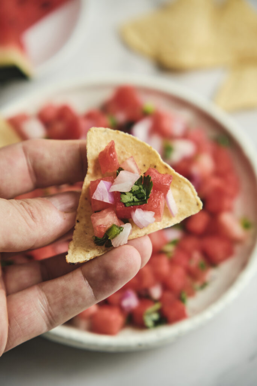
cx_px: 128
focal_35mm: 105
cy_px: 193
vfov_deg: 19.5
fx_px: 1124
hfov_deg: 13.0
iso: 200
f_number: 2.8
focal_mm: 70
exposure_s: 1/250
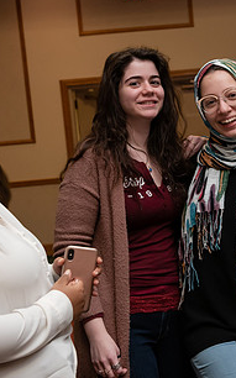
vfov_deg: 23.8
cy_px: 182
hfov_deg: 14.8
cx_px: 226
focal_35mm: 87
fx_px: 896
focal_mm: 45
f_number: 5.6
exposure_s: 1/200
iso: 1600
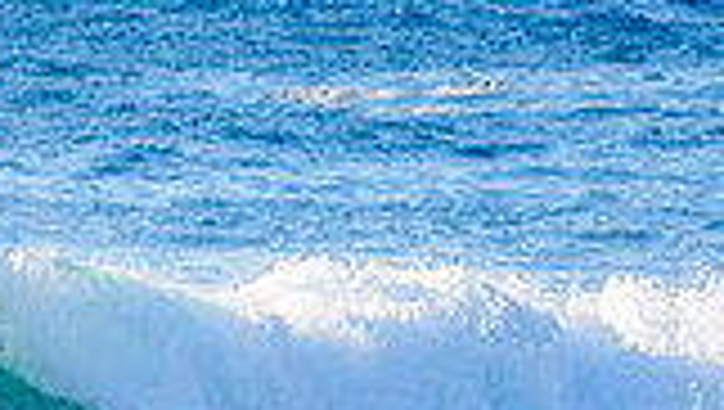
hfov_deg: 0.9
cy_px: 333
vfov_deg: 0.5
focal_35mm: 2316
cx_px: -46
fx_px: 44513
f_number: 5.6
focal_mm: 500
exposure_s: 1/2000
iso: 360
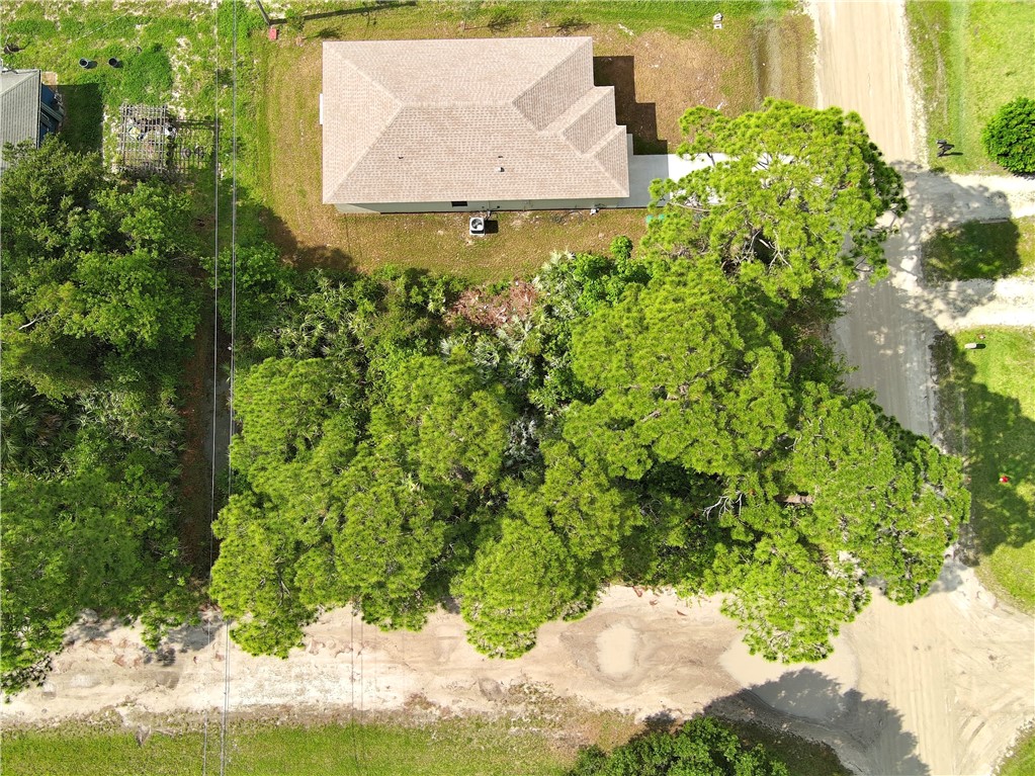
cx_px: 518
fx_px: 837
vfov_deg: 49.7
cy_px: 388
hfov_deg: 63.4
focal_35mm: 28
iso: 100
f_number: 2.8
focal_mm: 10.6
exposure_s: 1/474
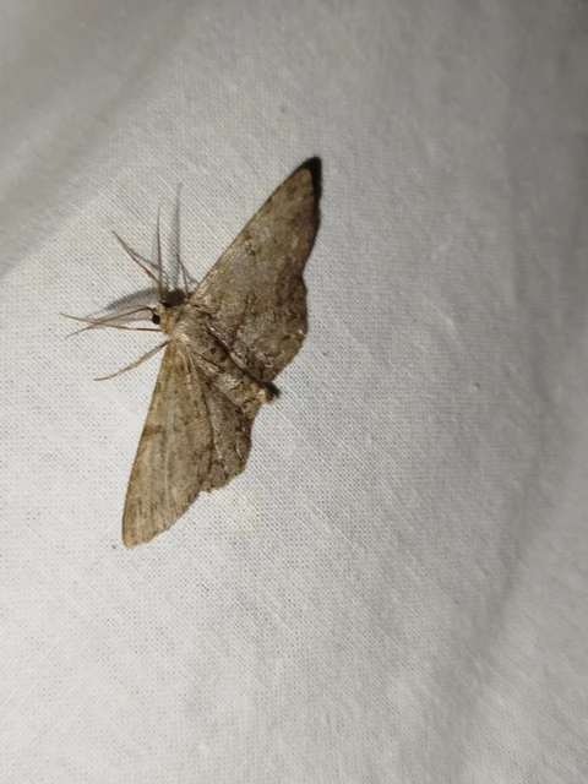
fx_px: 929
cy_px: 392
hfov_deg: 35.1
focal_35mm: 41
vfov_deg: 45.8
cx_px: 294
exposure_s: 1/50
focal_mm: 5.31
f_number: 1.7
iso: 80
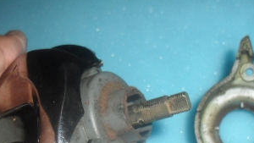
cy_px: 140
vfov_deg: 20.5
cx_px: 111
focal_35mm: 57
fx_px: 384
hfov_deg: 36.5
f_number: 3.2
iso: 200
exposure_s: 1/45
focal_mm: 6.3
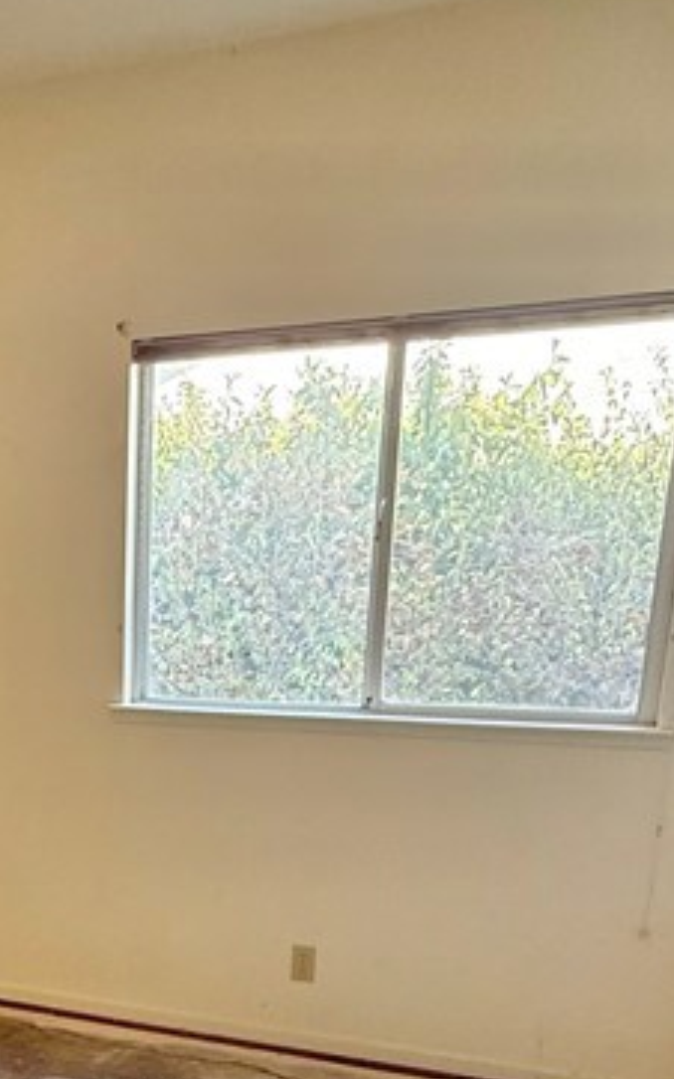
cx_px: 42
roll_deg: -0.5
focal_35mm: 42
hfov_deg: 29.0
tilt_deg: -16.4
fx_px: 1235
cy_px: 957
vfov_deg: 43.4
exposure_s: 1/120
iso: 200
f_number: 2.2
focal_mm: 2.22
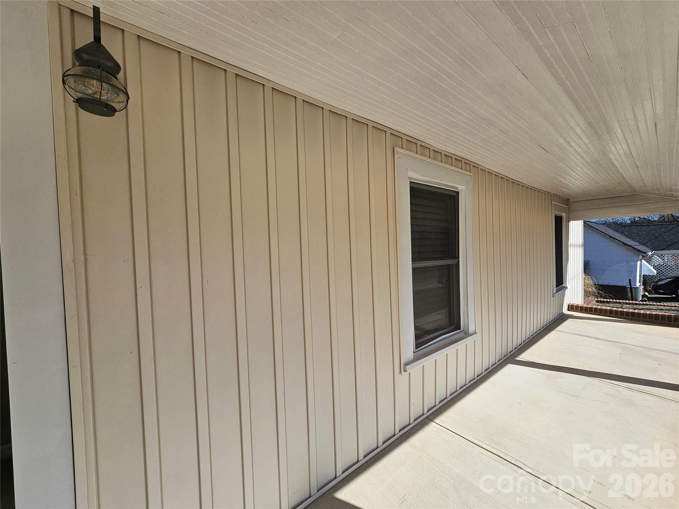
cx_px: 340
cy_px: 254
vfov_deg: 89.9
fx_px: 255
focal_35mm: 13
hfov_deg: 106.2
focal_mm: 2.2
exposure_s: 1/2767
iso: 50
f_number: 2.2
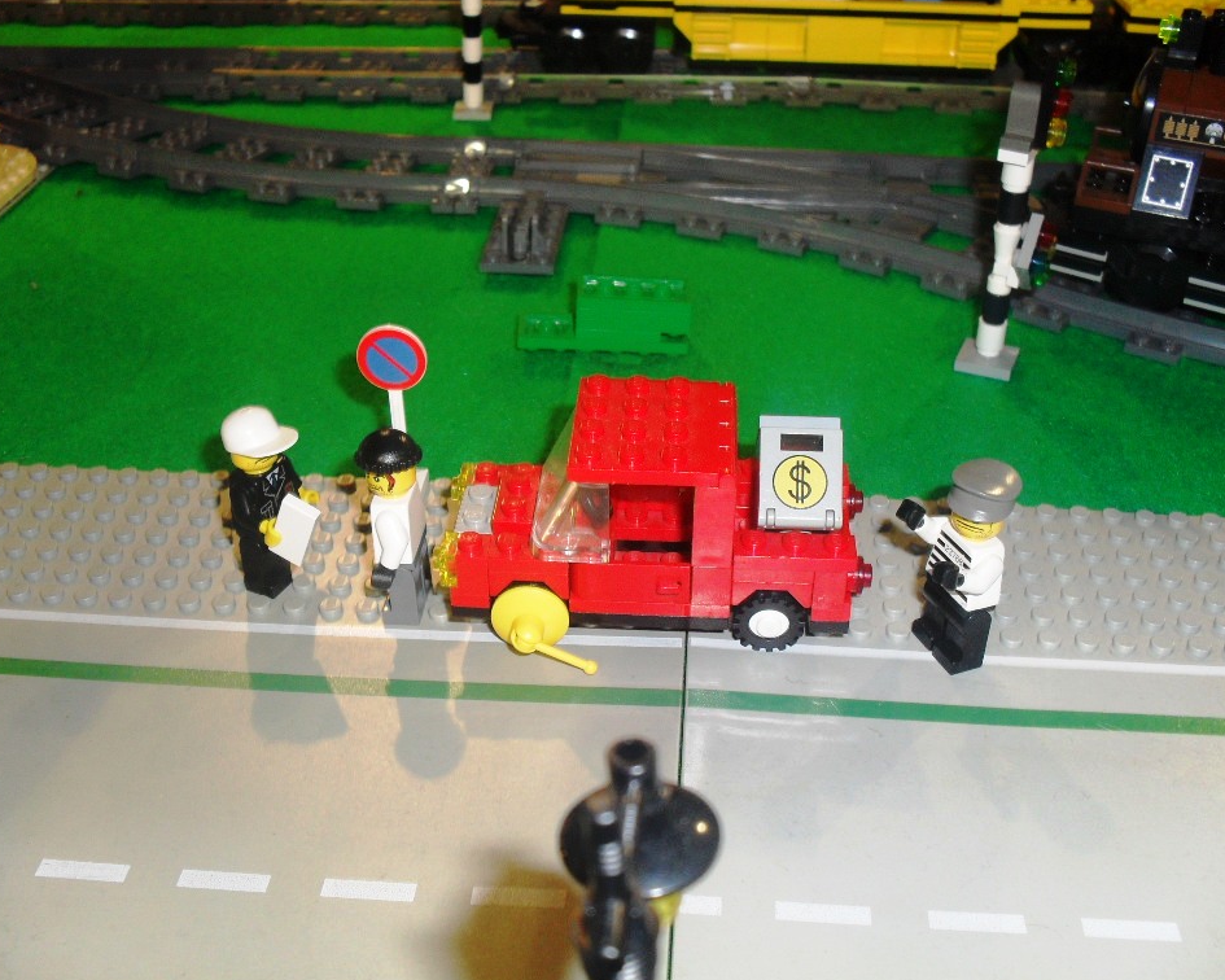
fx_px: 1341
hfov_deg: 49.1
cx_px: 626
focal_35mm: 37
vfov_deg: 40.1
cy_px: 491
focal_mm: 6.3
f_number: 3.2
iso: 200
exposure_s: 1/45
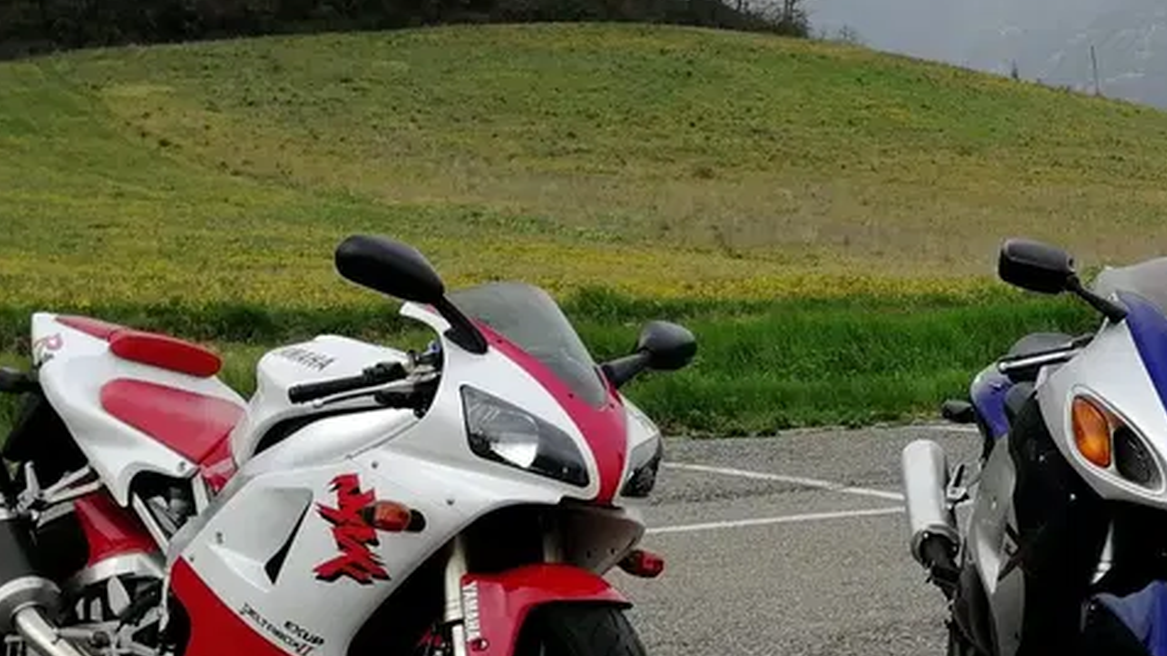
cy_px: 357
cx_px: 1106
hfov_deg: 27.3
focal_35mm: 74
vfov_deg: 16.3
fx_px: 2289
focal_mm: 3.95
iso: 50
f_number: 4
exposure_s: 1/827
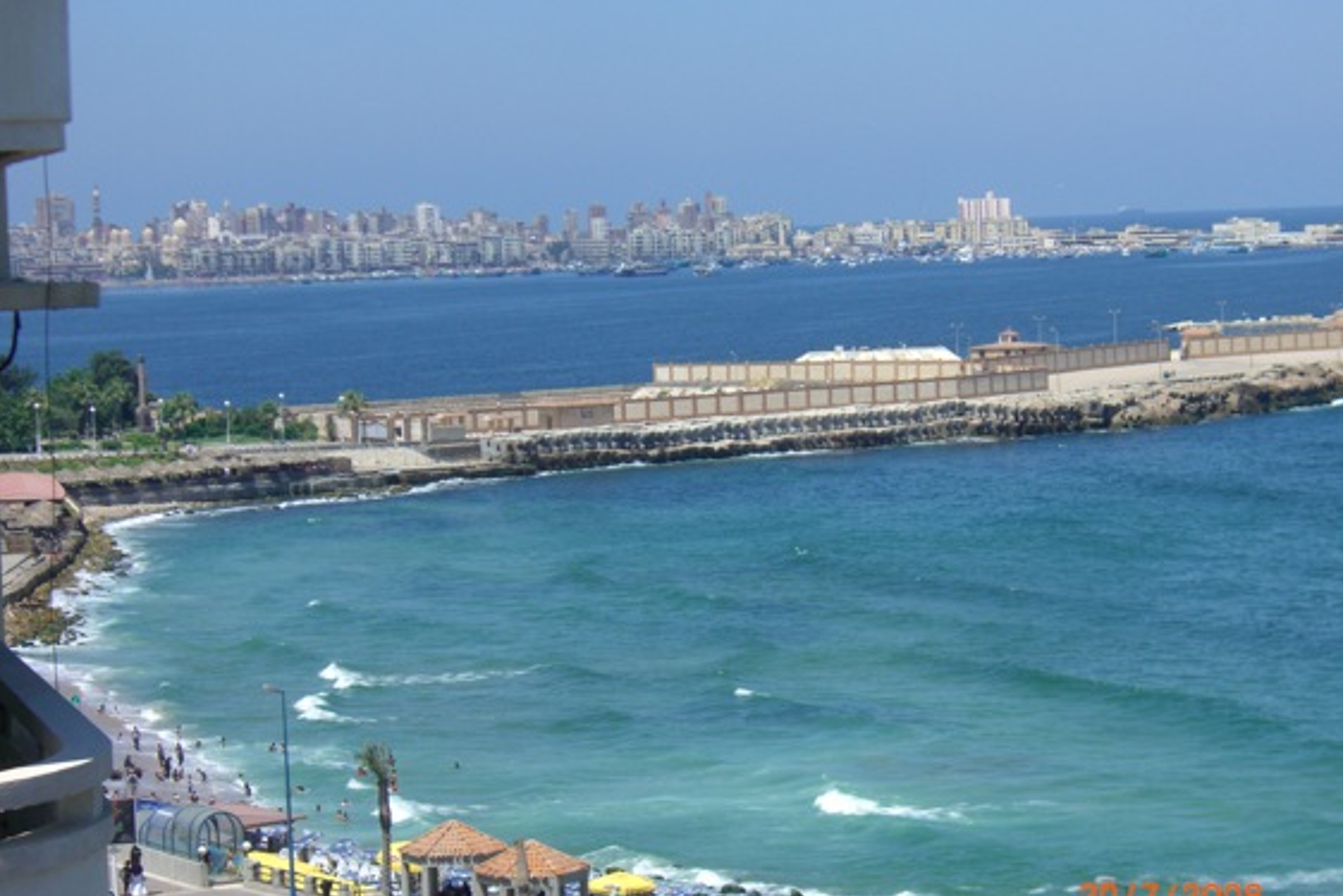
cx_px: 672
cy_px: 496
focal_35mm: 119
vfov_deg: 11.5
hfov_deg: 17.2
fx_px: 4440
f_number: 5.4
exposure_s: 1/320
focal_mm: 23.7
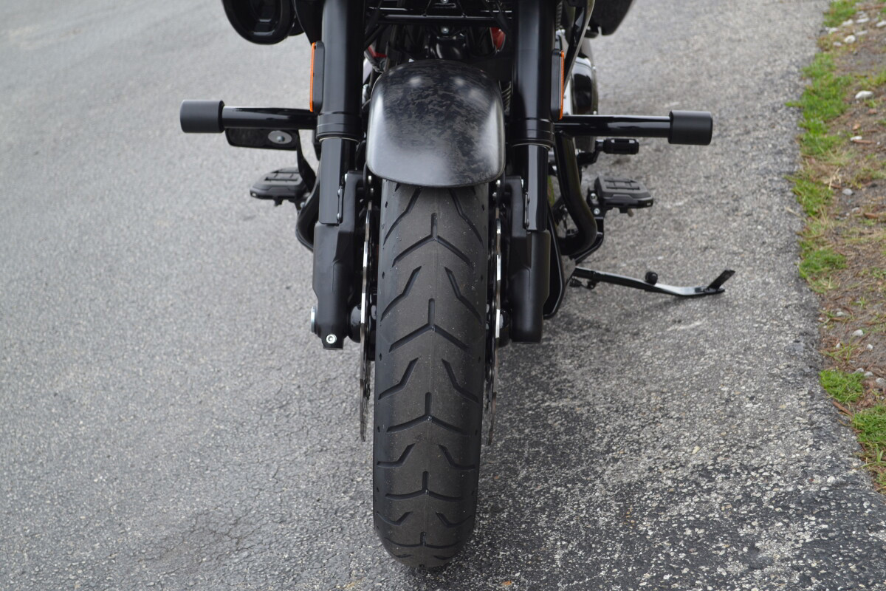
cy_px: 296
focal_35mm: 60
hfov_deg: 33.4
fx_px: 1477
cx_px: 443
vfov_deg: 22.6
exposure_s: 1/125
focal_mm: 40
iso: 220
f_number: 5.6
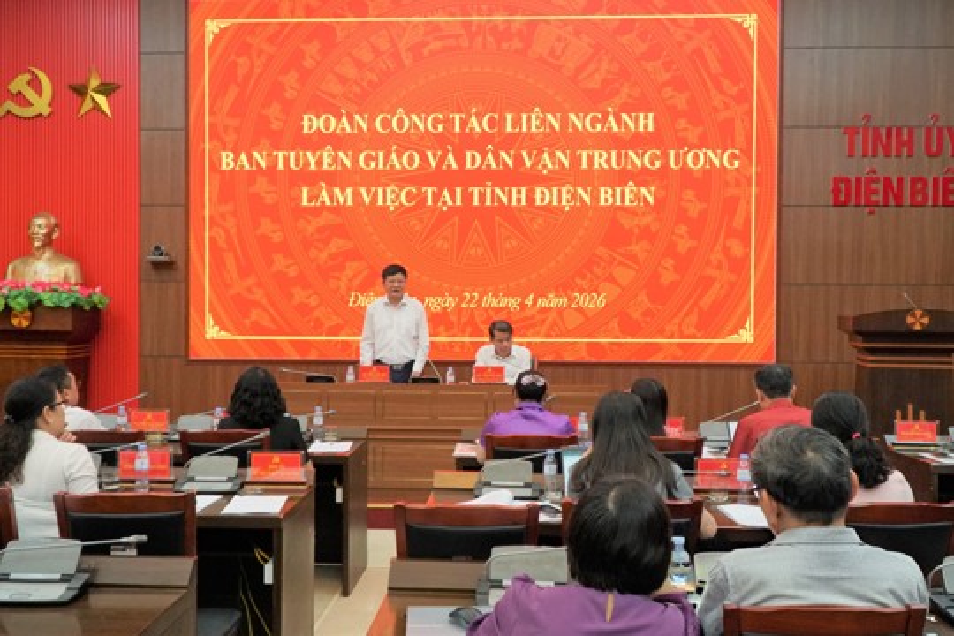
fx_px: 715
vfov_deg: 47.9
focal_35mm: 27
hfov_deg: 67.4
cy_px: 318
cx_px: 477
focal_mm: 18
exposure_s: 1/160
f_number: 4
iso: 2000
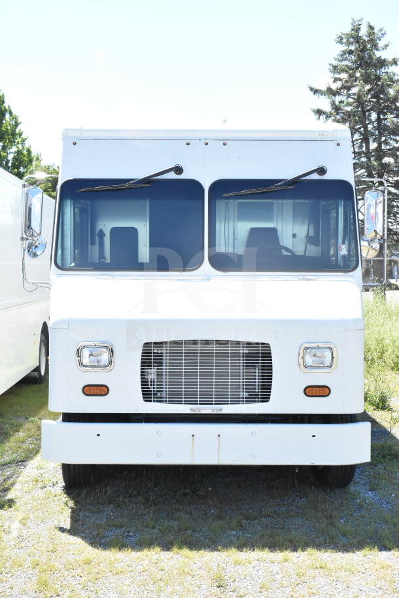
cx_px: 200
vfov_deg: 44.9
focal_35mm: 44
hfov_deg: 30.9
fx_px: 723
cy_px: 299
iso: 1600
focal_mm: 29
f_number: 11
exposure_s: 1/500
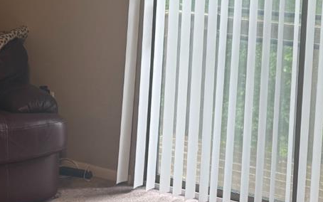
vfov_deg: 15.3
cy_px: 2
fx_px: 740
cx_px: 178
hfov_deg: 24.6
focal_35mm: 84
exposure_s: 1/120
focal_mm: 6.76
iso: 125
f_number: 1.78
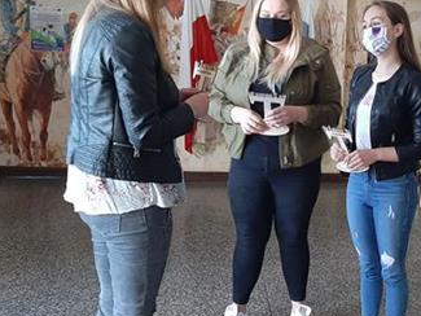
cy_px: 160
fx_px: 633
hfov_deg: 35.2
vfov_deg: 28.1
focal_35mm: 52
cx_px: 356
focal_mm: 3.93
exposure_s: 1/33
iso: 200
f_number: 1.7
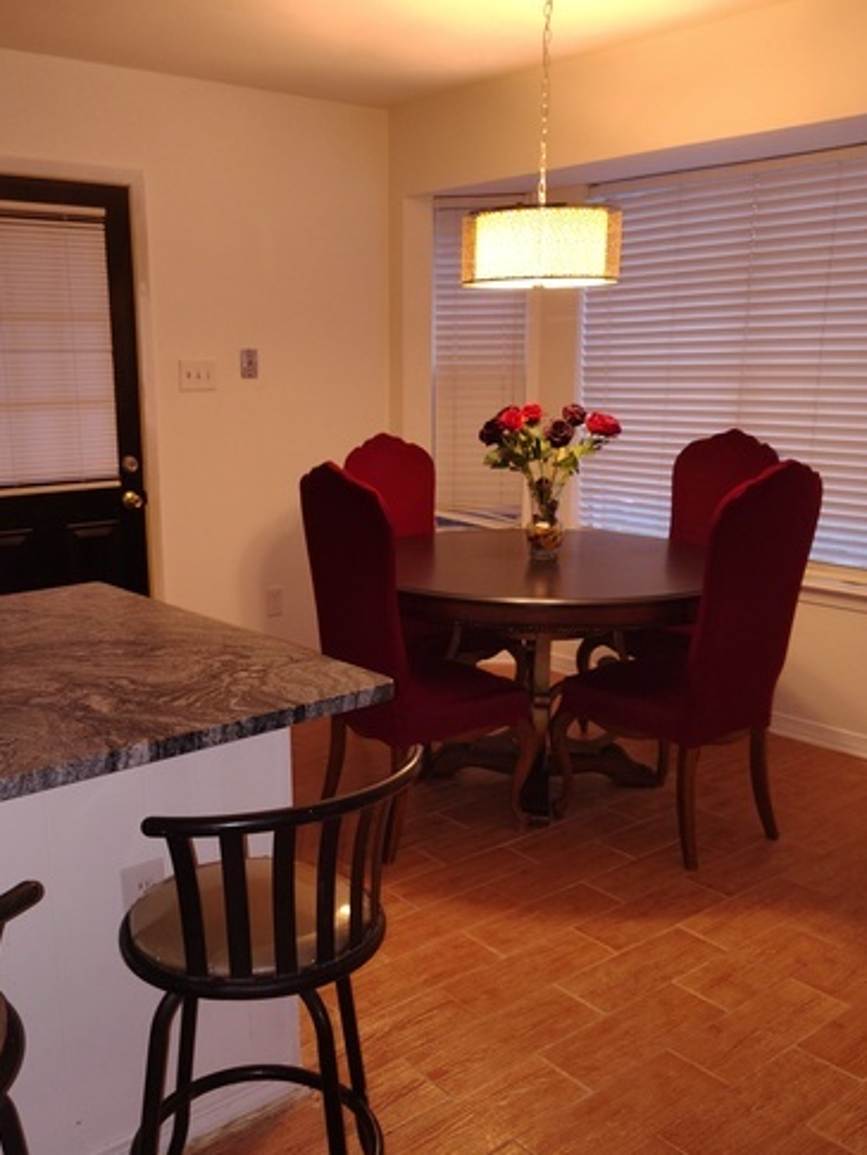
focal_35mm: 33
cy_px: 601
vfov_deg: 55.3
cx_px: 326
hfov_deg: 42.6
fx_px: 1102
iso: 800
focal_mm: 5.56
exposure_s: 1/53
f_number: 1.8
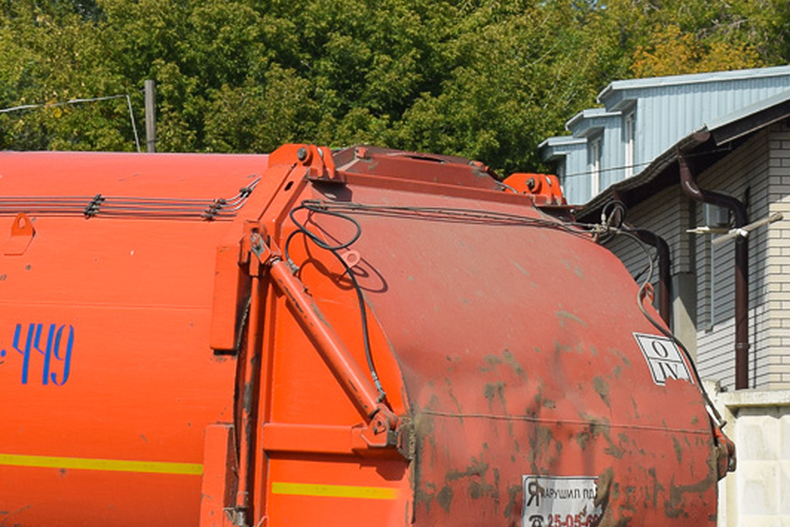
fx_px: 4085
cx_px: 22
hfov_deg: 11.0
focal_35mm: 186
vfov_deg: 7.4
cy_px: 376
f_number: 7.1
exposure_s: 1/1000
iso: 200
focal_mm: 55
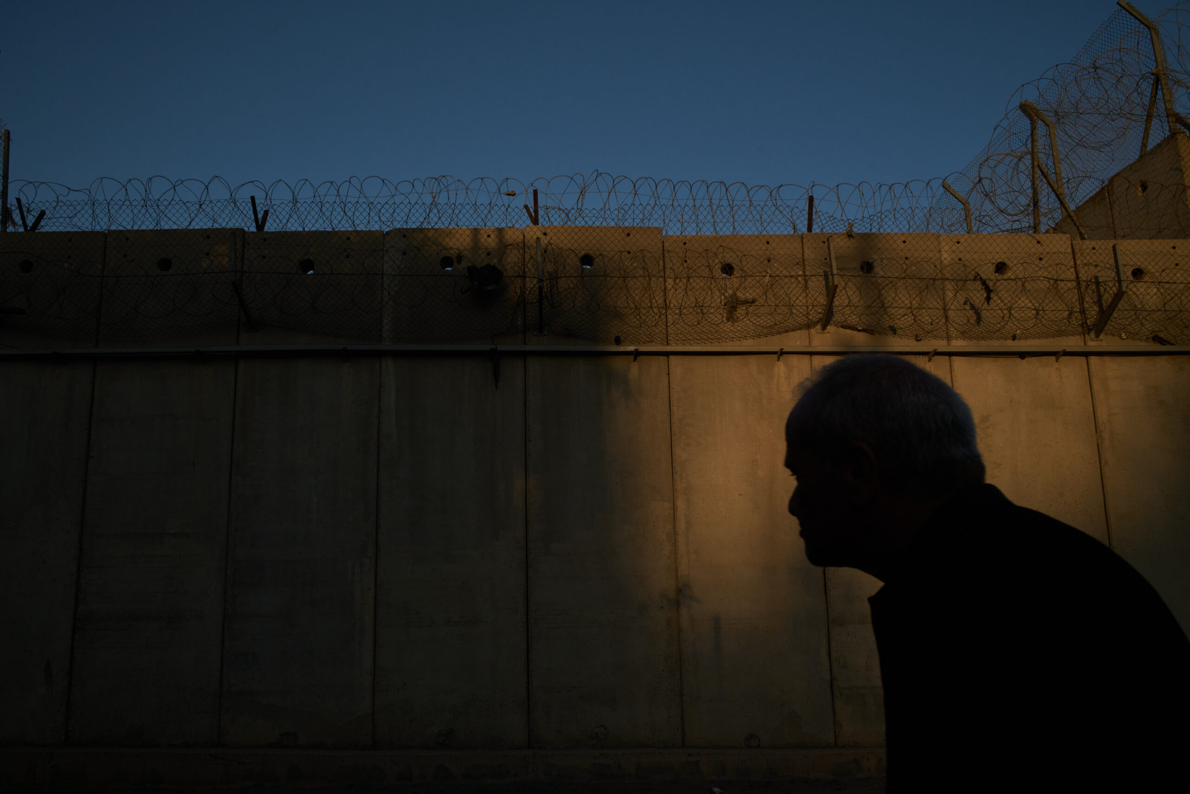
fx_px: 1157
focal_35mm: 35
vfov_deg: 37.9
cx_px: 595
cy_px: 397
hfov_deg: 54.4
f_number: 16
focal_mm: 35
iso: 500
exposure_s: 1/500
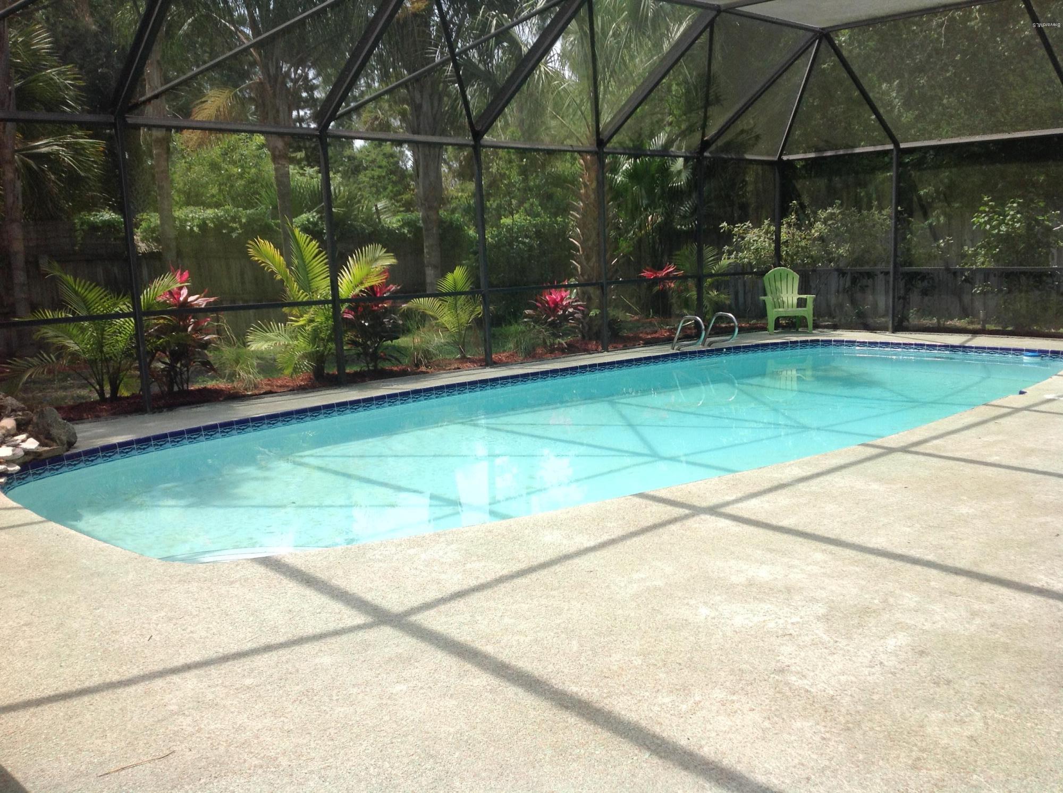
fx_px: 1073
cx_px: 532
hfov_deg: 52.7
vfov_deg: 40.6
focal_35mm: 35
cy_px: 396
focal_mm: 4.28
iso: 50
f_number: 2.4
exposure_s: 1/719
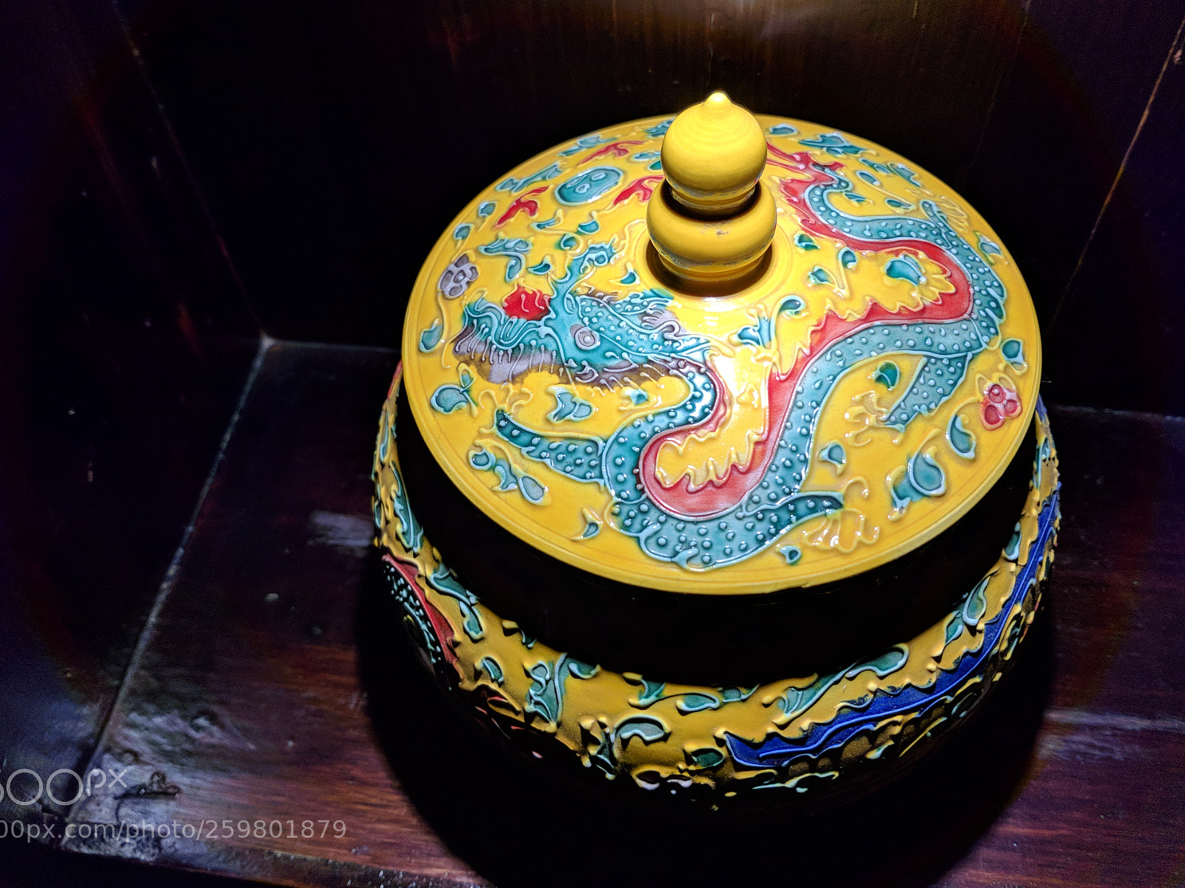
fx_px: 958
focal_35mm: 28
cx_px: 567
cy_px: 414
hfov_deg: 63.4
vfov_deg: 49.7
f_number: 1.7
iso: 52
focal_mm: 4.2
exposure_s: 1/150
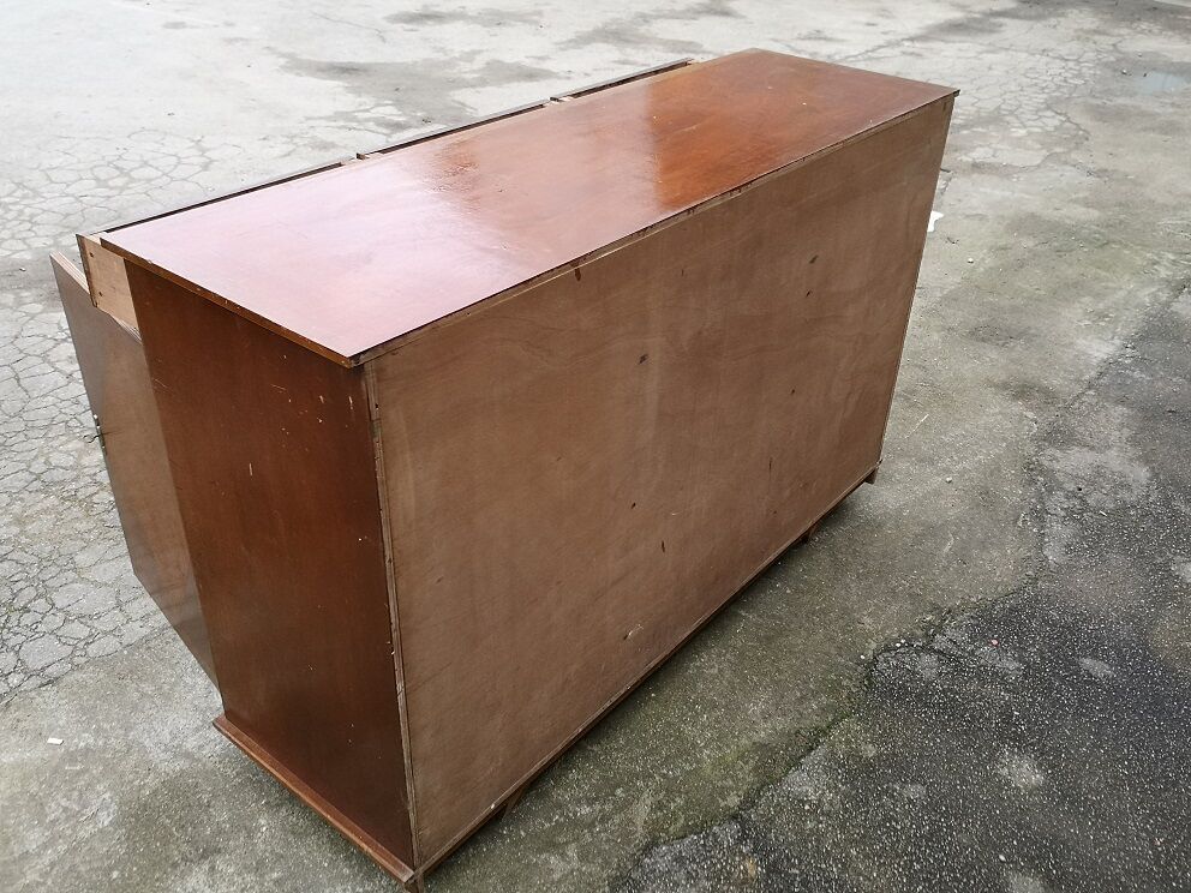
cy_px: 446
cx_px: 596
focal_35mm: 30
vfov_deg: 46.8
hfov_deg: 60.0
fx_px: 1032
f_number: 1.8
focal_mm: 3.95
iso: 64
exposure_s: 1/100
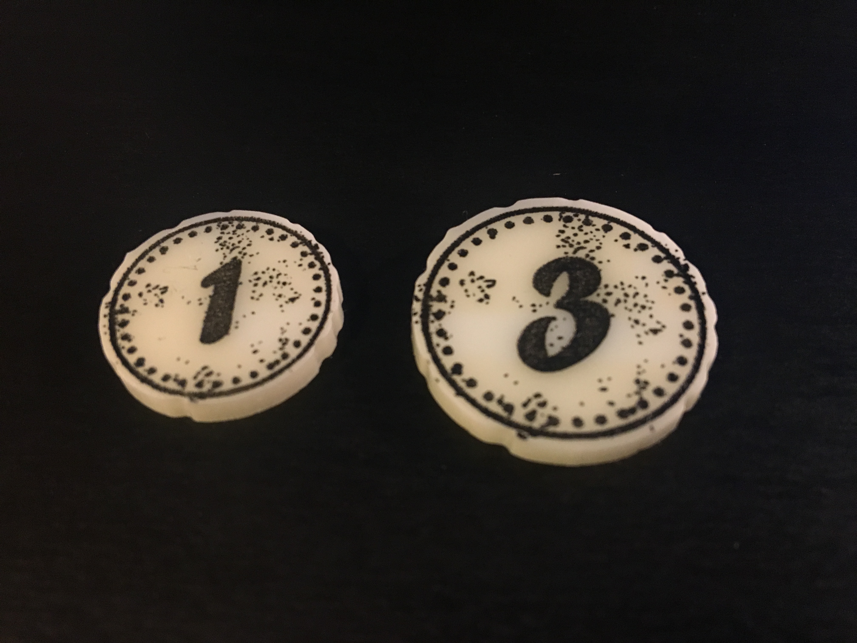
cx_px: 428
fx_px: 718
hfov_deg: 61.7
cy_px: 322
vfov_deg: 48.2
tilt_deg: -57.4
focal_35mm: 29
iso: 200
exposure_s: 1/24
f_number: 2.2
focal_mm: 4.15
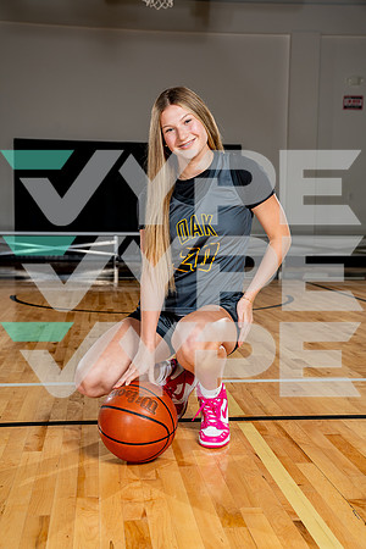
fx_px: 717
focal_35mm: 47
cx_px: 183
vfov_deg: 41.9
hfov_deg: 28.6
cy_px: 274
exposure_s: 1/250
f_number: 5.6
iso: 200
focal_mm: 47
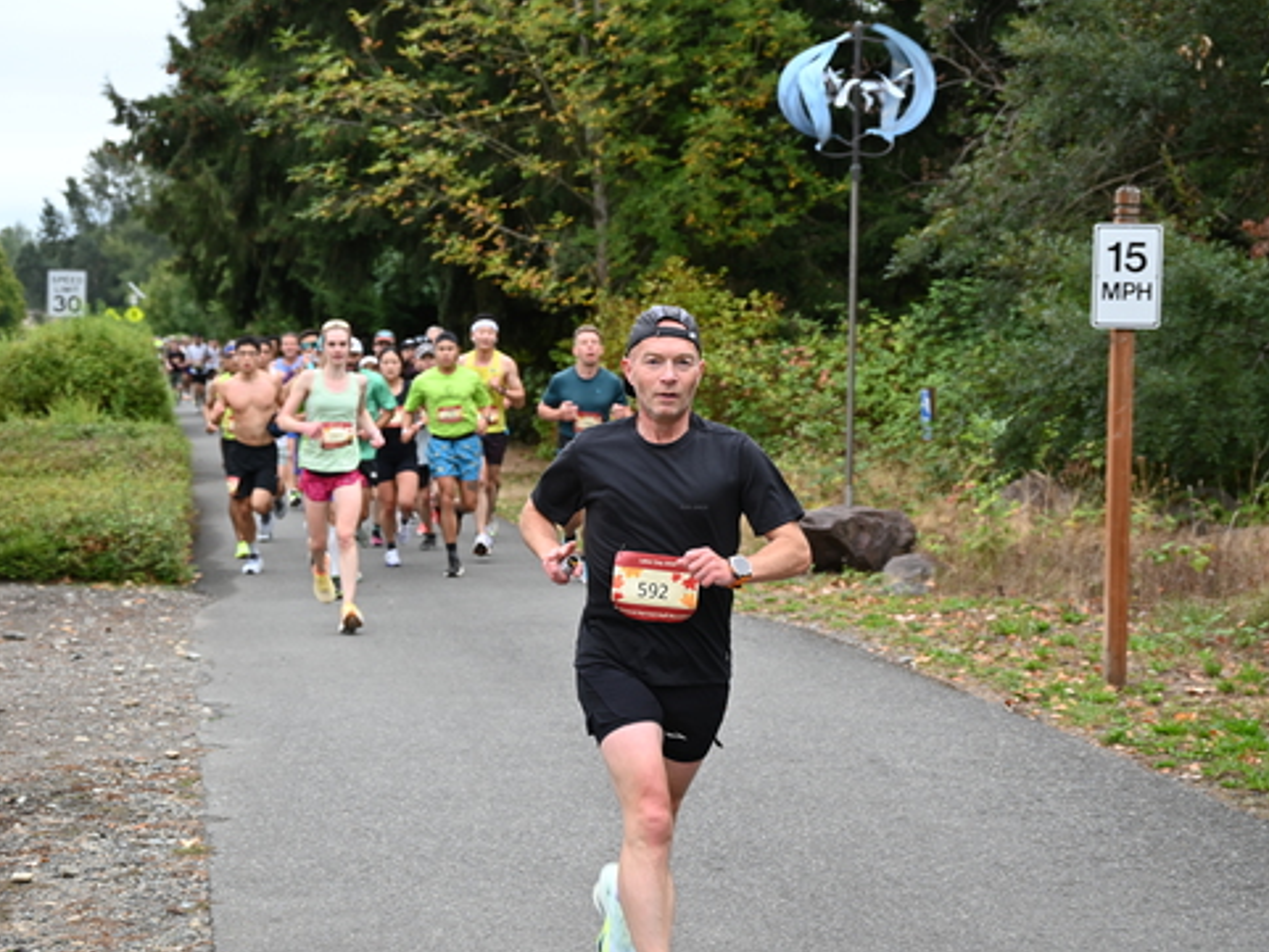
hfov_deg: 25.3
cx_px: 681
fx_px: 2823
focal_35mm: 77
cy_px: 471
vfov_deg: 19.1
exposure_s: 1/125
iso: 560
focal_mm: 70
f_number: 6
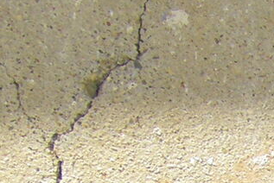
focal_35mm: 249
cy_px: 424
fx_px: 1897
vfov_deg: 5.4
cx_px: 587
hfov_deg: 7.8
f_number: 7
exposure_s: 1/160
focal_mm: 6.3
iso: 64
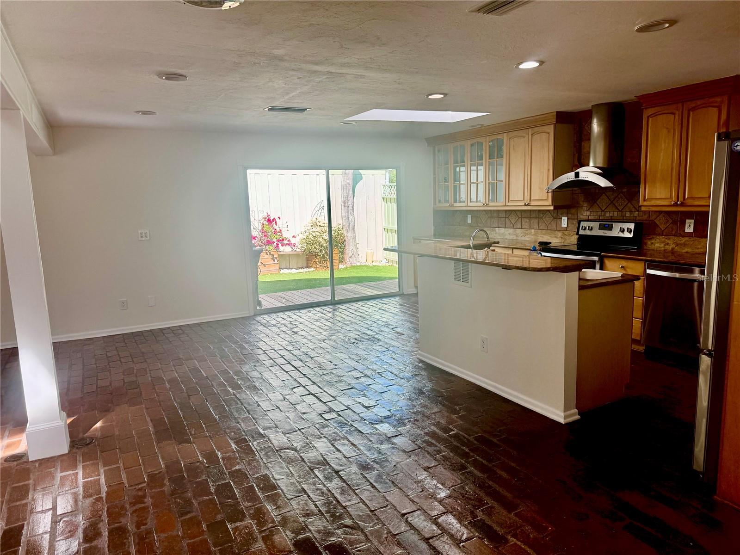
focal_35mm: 24
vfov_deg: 56.8
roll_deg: +1.8
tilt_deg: -9.5
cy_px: 278
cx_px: 370
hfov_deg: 71.6
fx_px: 513
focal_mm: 6.76
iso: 80
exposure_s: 1/323
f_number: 1.78
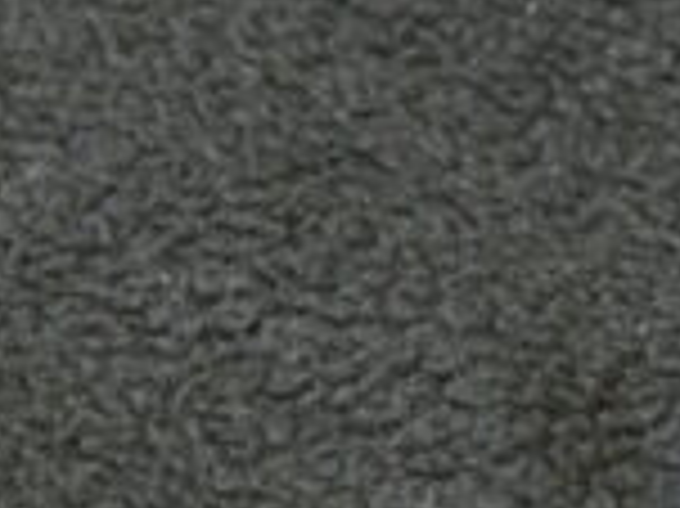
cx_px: -1036
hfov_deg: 2.9
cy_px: 9
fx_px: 13485
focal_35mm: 687
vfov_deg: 2.2
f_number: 8
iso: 6400
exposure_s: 1/125
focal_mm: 105
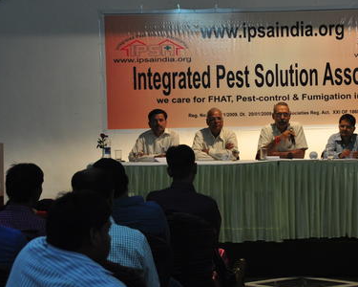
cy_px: 128
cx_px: 277
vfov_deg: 12.5
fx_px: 1311
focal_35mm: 124
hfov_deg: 15.5
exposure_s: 1/80
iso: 800
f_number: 5
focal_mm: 55
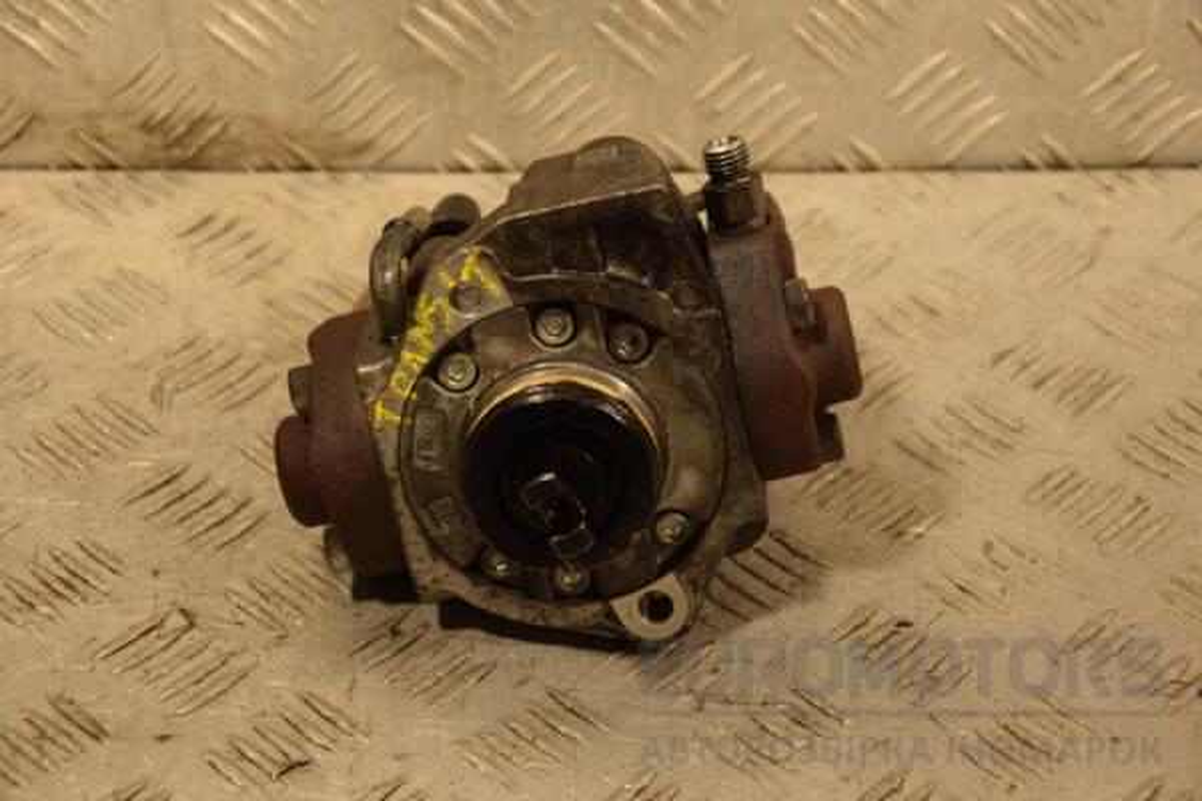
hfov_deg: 21.9
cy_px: 400
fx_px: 3105
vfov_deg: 14.7
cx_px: 601
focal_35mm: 93
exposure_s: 1/160
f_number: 5.3
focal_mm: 62
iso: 800
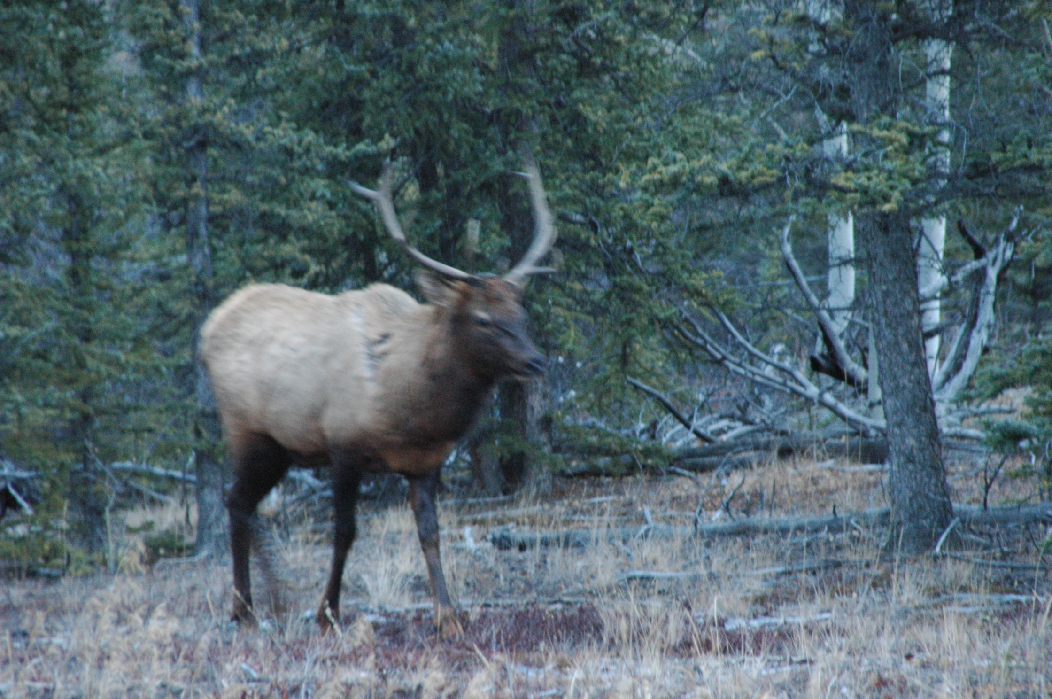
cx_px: 526
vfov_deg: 4.6
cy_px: 350
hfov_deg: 6.9
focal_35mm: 300
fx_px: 8756
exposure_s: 1/20
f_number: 6.3
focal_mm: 200
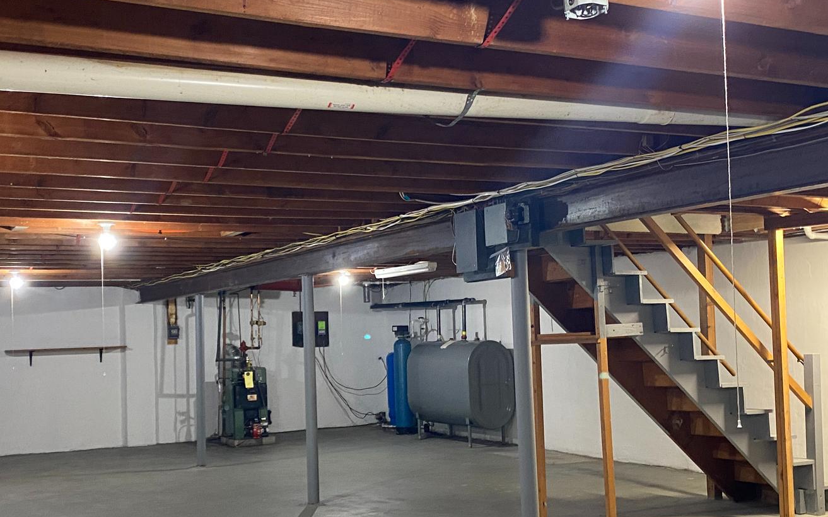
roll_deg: +1.4
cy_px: 318
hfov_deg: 46.1
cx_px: 353
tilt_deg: +0.3
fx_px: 970
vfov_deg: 29.7
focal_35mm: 43
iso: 320
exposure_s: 1/40
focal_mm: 4.25
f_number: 1.8
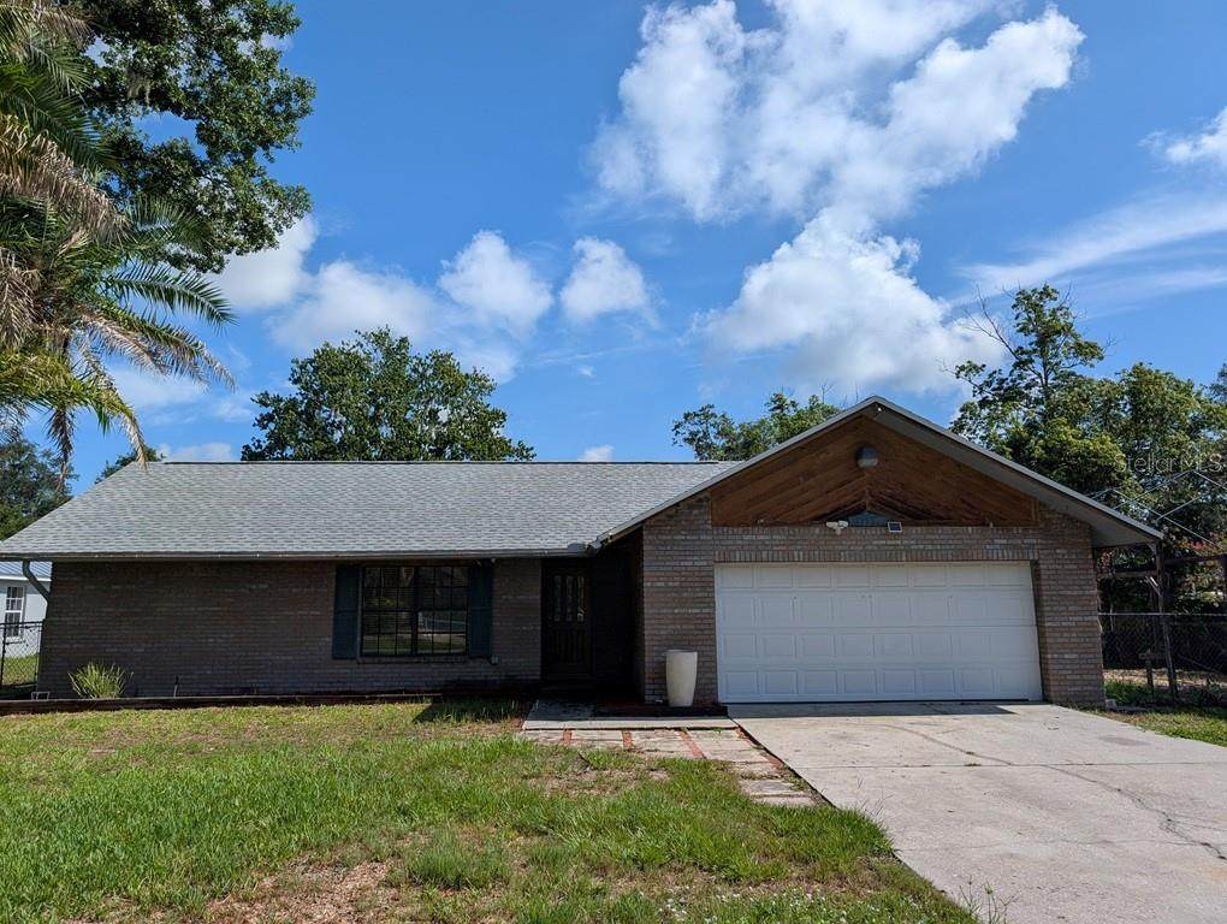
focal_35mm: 24
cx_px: 614
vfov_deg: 56.9
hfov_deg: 71.5
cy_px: 462
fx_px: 852
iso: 23
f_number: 1.68
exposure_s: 1/1890
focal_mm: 6.9
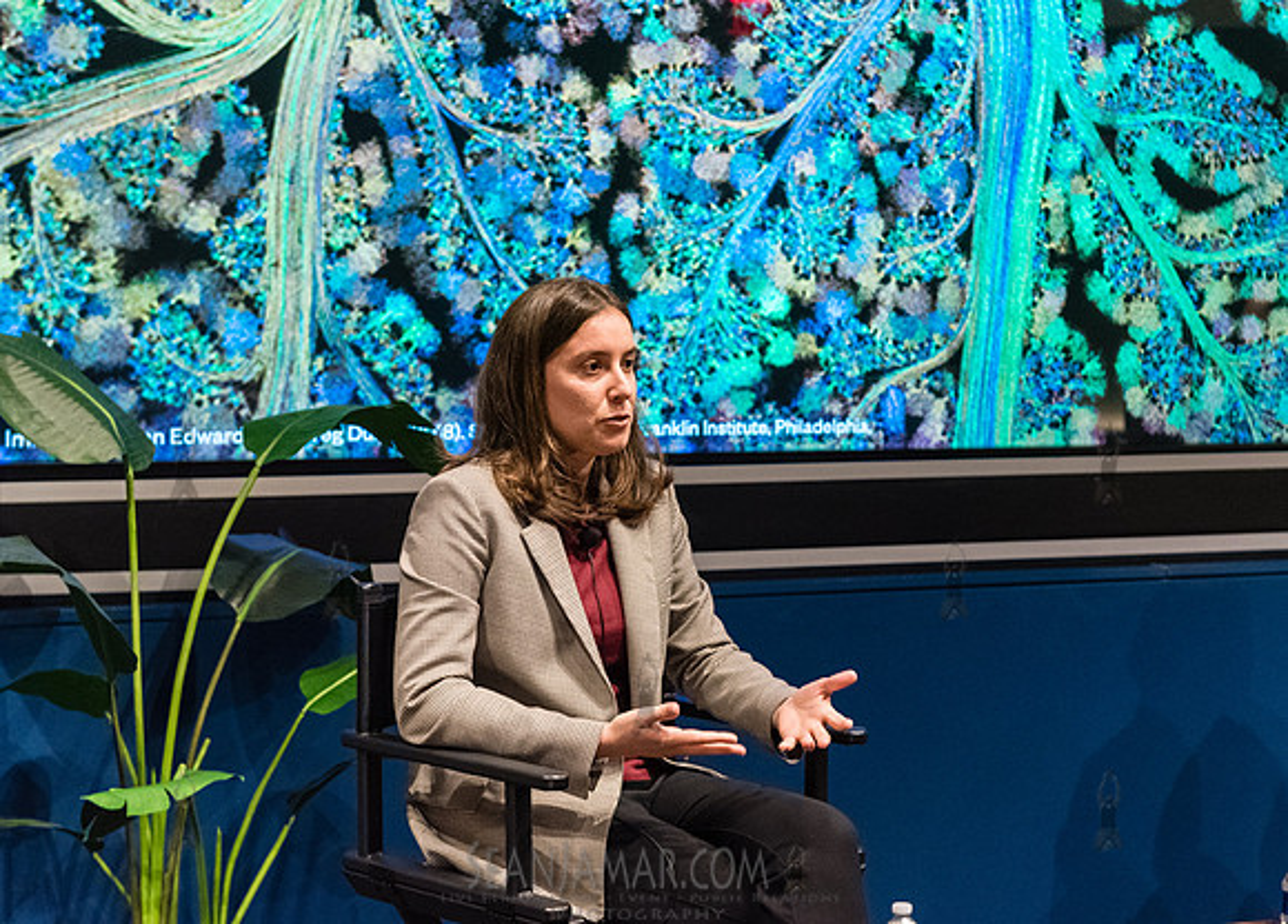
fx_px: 2589
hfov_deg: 27.9
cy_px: 434
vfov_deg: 20.2
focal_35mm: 71
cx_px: 716
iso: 6400
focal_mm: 62
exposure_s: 1/200
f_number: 4
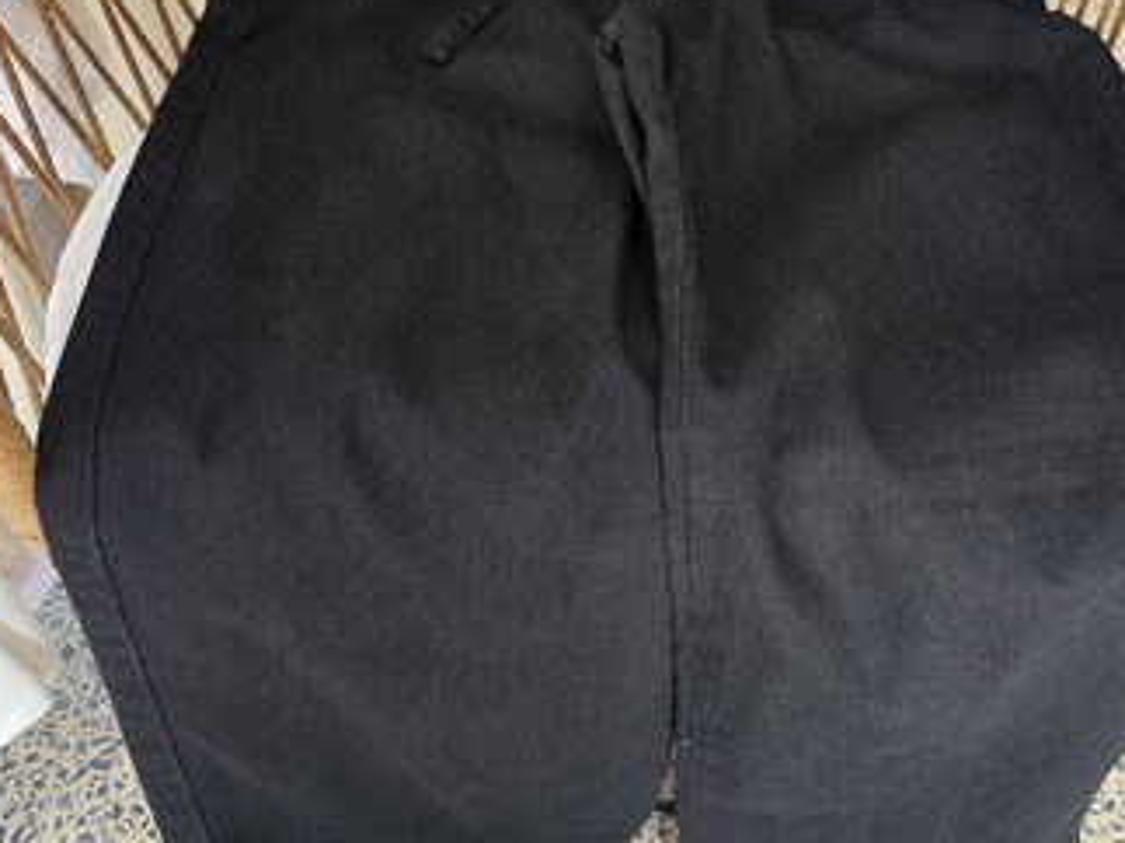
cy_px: 239
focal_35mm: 38
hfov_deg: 48.8
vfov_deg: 37.0
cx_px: 651
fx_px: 1235
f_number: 1.7
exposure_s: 1/100
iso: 125
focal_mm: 6.3
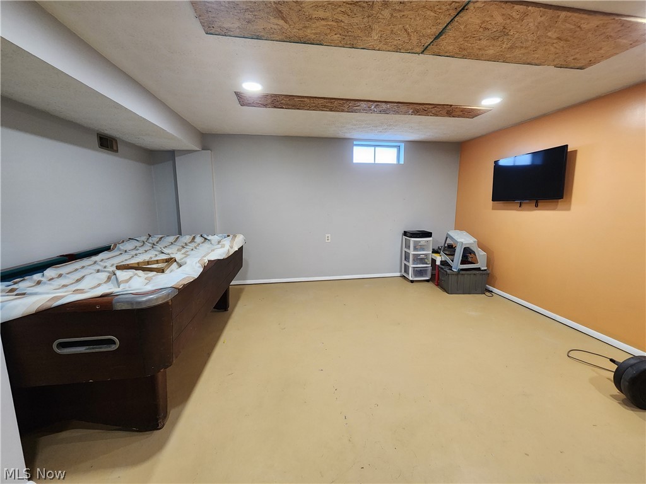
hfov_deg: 106.2
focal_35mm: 13
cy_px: 242
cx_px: 323
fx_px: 243
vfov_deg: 89.9
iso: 320
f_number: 2.2
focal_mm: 2.2
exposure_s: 1/60
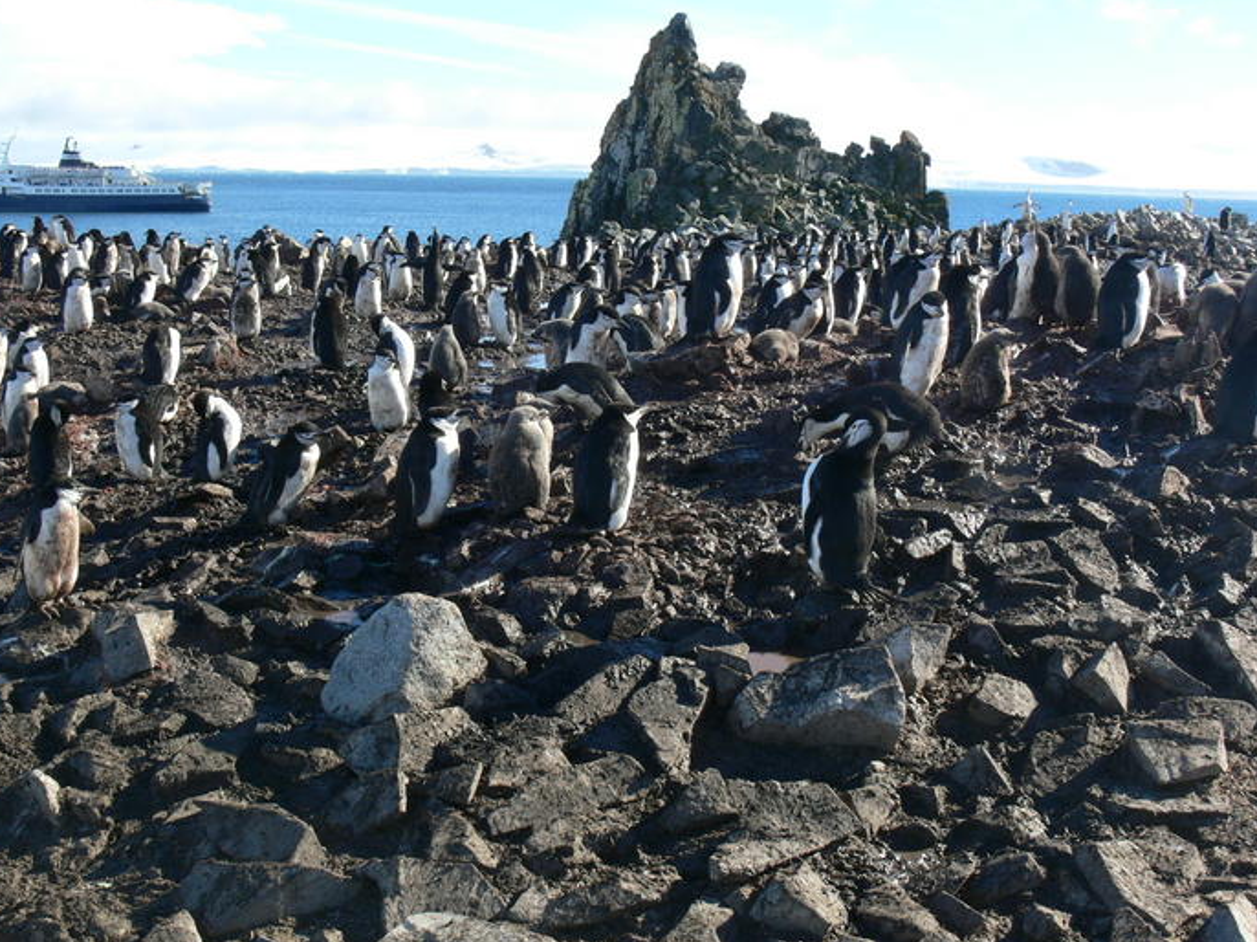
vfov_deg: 34.3
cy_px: 530
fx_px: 1525
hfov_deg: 44.7
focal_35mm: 42
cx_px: 530
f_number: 5.6
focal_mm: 7.7
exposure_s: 1/160
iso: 80
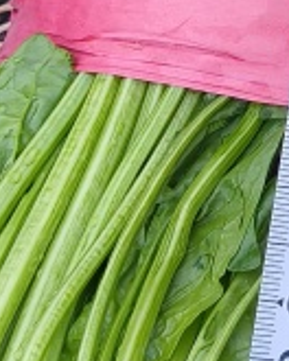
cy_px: -233
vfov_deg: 11.2
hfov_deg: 9.0
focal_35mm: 164
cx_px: 512
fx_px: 1753
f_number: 1.8
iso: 100
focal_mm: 4.84
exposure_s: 1/120
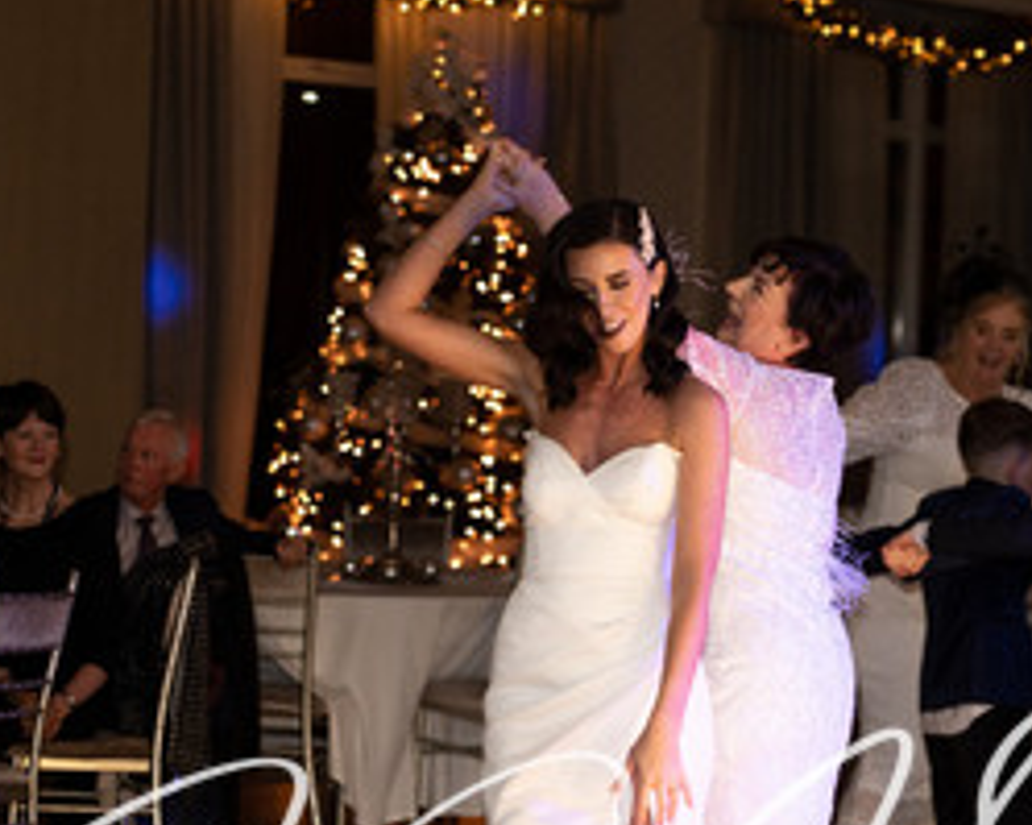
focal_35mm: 181
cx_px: 710
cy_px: 618
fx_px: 5526
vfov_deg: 8.5
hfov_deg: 10.7
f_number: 2.8
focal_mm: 100
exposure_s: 1/250
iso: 640
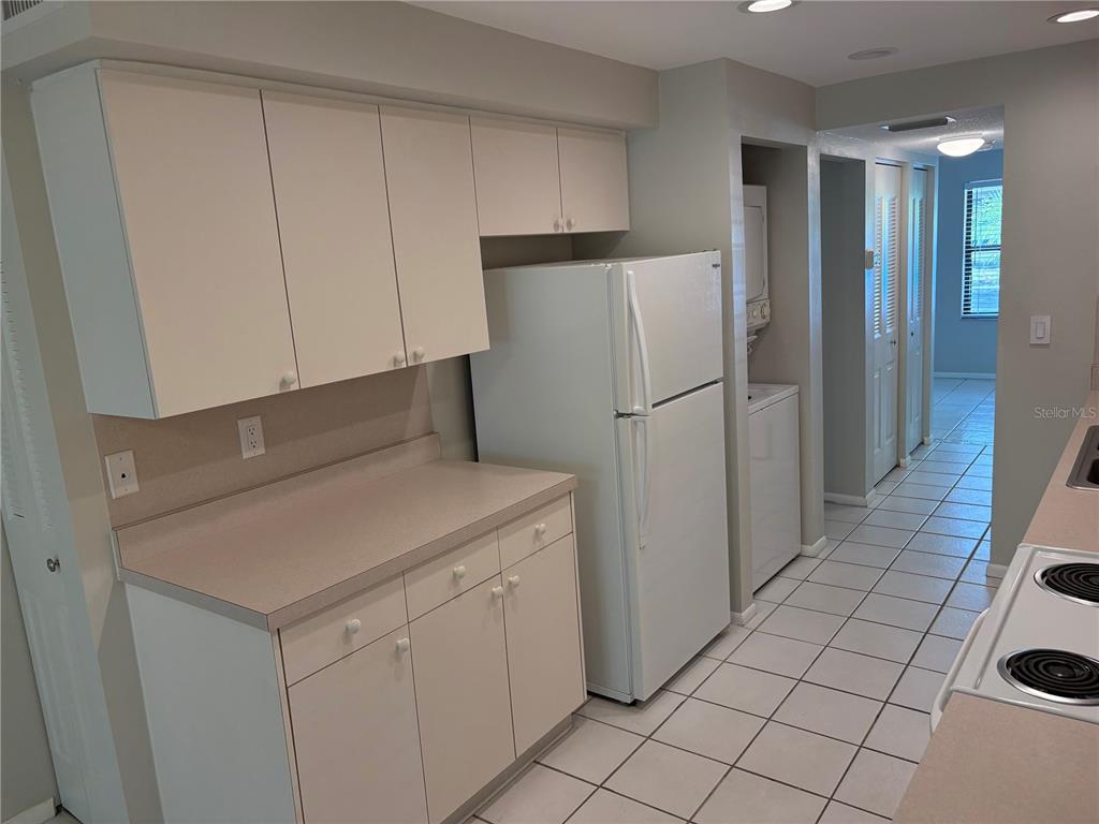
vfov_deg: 53.1
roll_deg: +3.9
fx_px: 825
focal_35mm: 26
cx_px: 550
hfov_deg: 67.3
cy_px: 412
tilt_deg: -10.0
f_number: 1.6
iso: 100
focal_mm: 5.96
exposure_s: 1/140
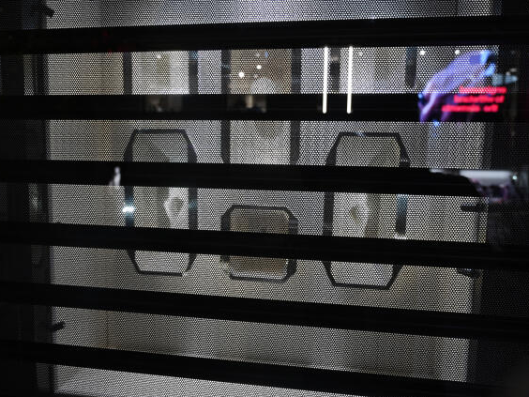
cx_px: 273
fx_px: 413
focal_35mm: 27
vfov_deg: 51.4
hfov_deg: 65.3
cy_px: 197
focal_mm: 24
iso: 1250
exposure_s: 1/60
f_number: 4
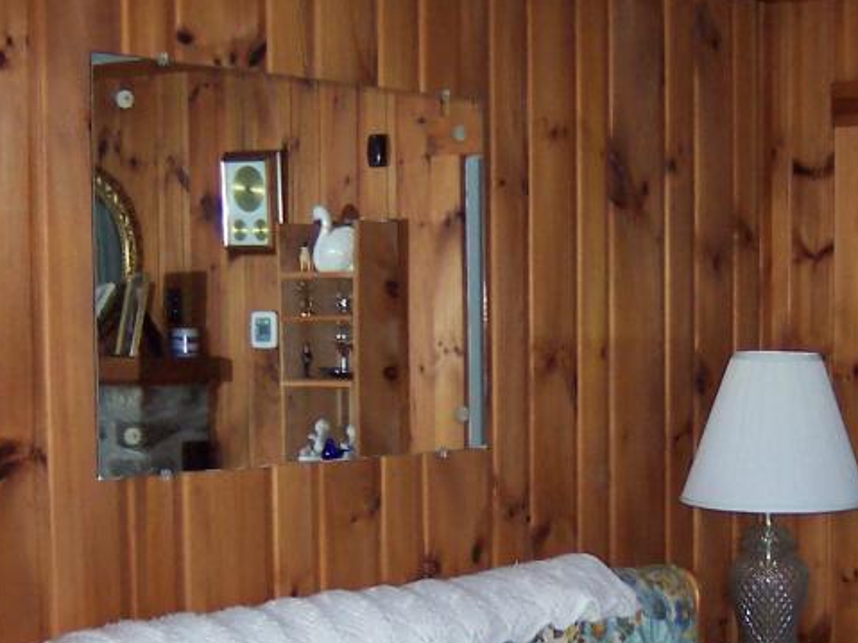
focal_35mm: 77
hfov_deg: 25.1
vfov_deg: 19.0
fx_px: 1908
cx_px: 636
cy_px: 453
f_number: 2.4
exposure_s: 1/60
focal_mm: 5.6
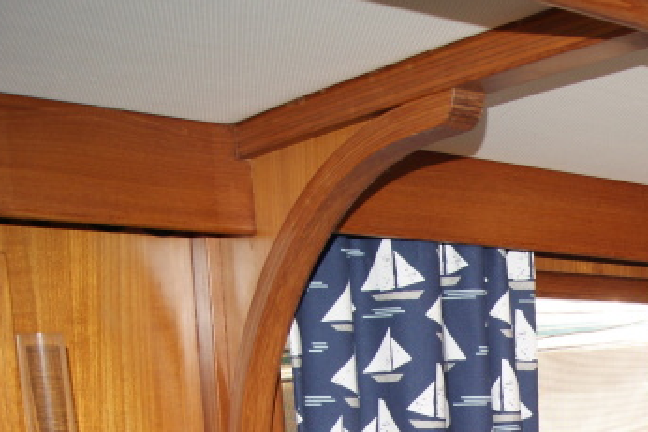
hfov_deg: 25.4
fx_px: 1260
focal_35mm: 70
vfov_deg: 18.5
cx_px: 811
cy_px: 514
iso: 400
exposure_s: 1/60
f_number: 5.6
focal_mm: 18
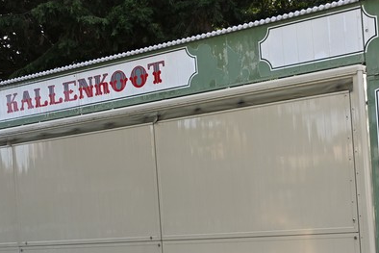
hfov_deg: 28.8
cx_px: 207
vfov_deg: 19.2
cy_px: 217
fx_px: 737
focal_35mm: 70
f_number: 4
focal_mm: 23
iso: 220
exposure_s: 1/250
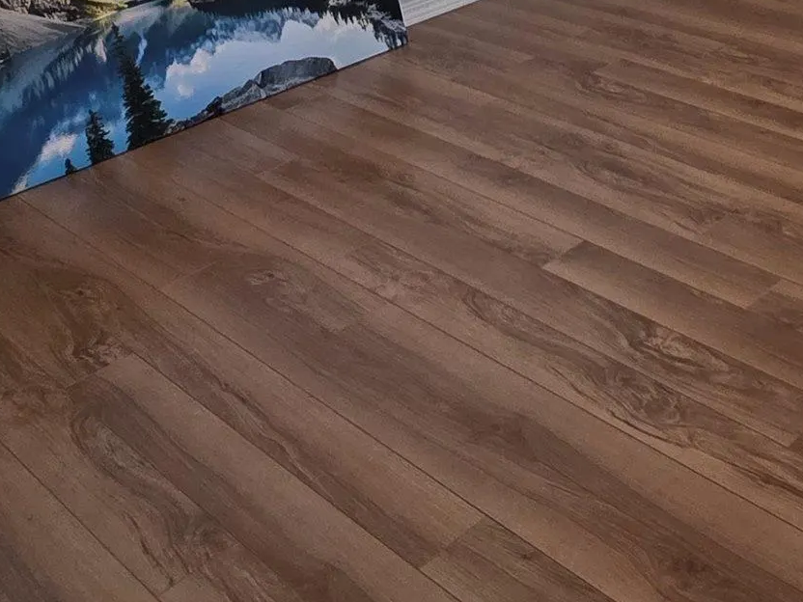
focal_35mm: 48
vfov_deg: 27.7
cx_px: 806
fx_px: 1113
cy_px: -54
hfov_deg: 35.7
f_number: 1.9
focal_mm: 2.2
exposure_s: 1/120
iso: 250
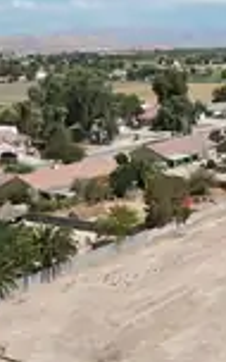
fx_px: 581
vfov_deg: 34.3
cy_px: 239
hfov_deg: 19.1
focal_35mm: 59
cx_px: 345
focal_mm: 8.38
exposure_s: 1/2500
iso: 110
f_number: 2.8
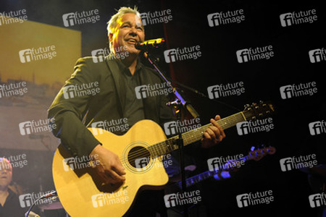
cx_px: 163
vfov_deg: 33.4
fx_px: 362
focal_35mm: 40
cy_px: 108
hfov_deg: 48.5
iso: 1600
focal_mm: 40
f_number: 2.8
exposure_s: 1/200
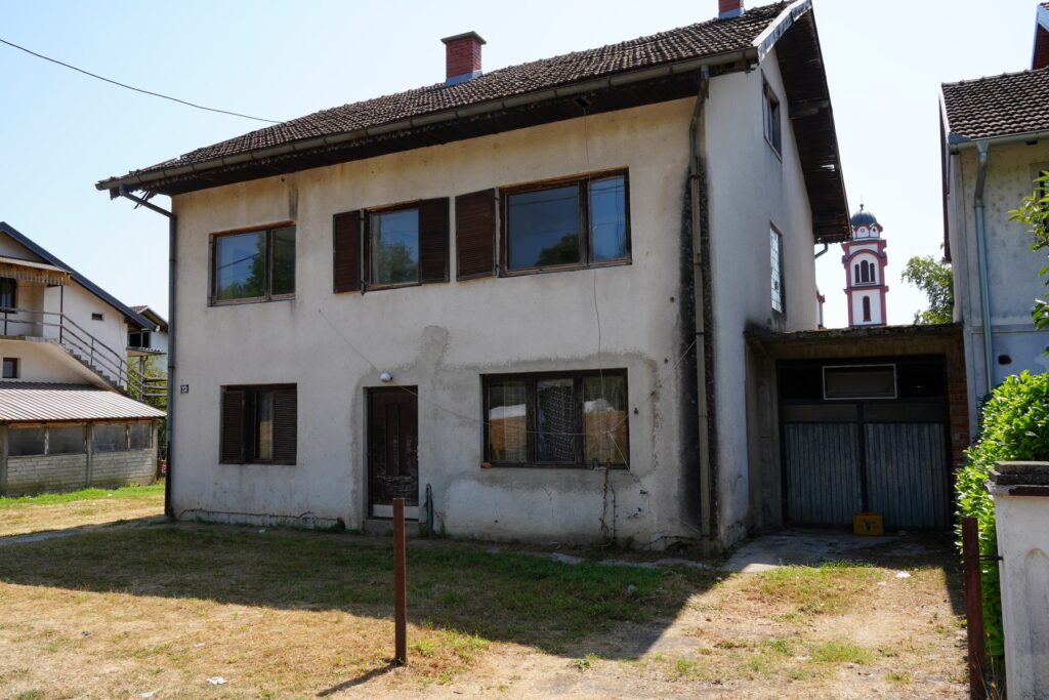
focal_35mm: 27
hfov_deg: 67.4
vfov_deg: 47.9
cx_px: 524
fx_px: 787
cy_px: 350
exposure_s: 1/125
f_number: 8
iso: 100
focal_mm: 18
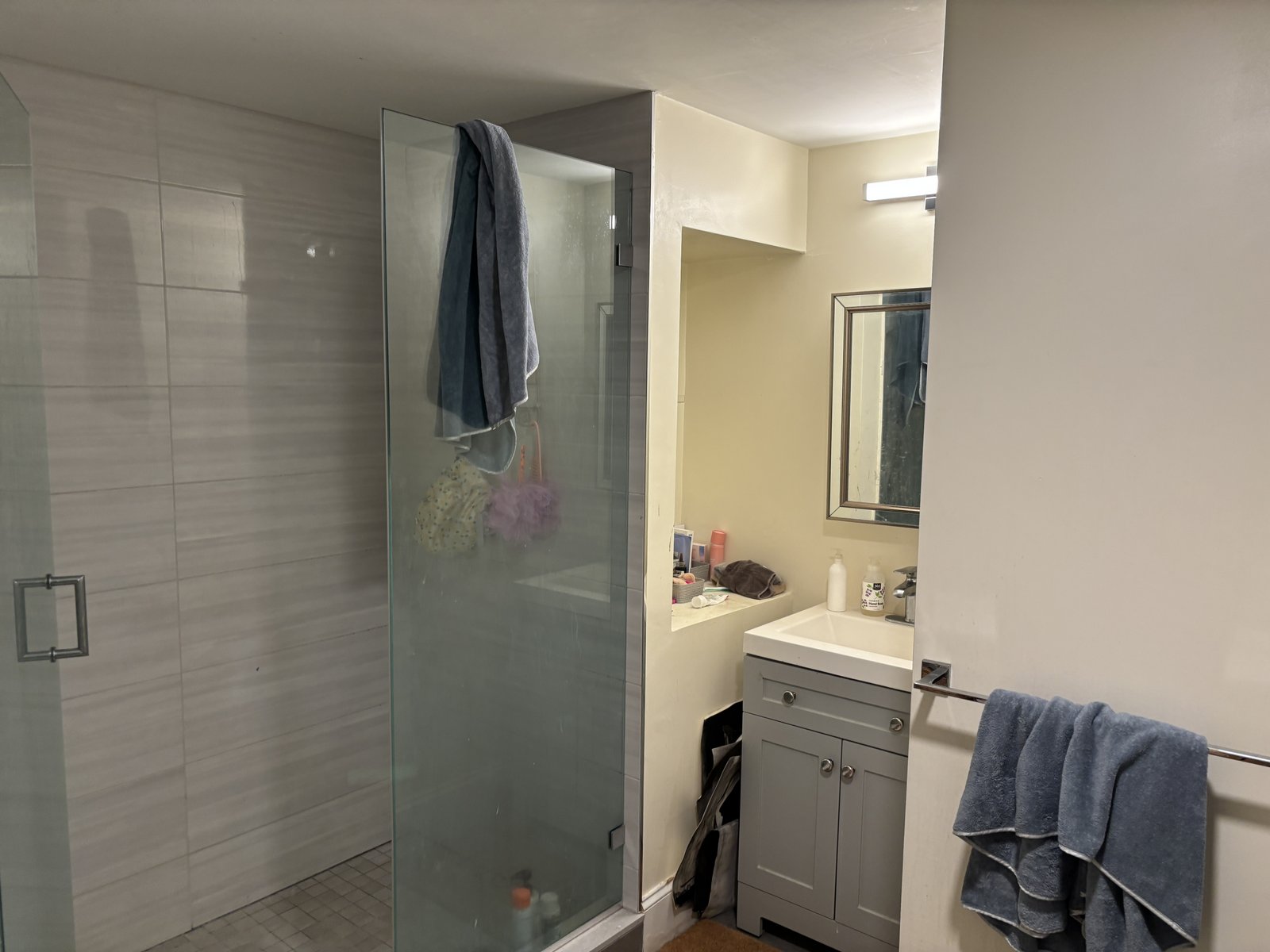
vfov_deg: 53.1
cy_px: 476
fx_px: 954
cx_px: 635
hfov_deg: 67.3
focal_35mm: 26
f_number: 1.6
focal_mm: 5.96
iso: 100
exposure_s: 1/60
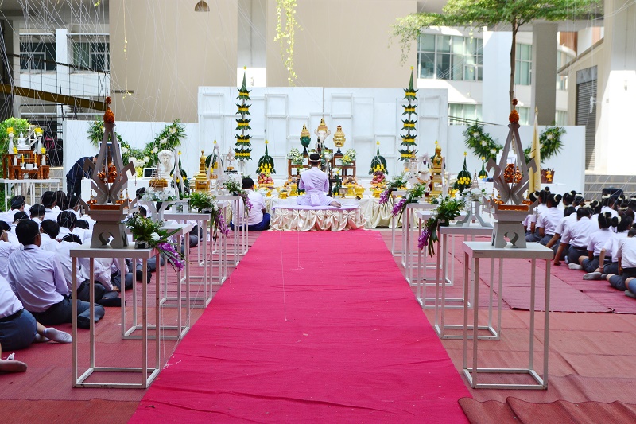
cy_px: 212
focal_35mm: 54
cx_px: 318
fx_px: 954
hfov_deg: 36.9
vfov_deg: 25.0
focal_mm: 36
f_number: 8
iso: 400
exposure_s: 1/250
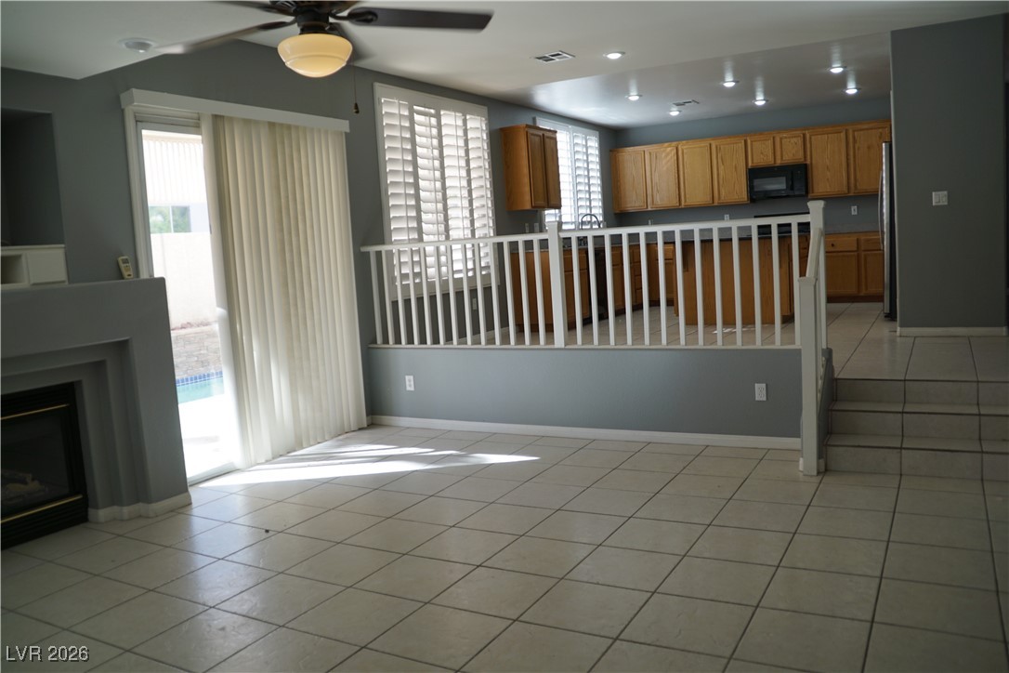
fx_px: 757
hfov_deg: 67.4
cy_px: 336
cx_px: 504
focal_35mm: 27
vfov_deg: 47.9
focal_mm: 18
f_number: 4.5
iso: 100
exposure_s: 1/80
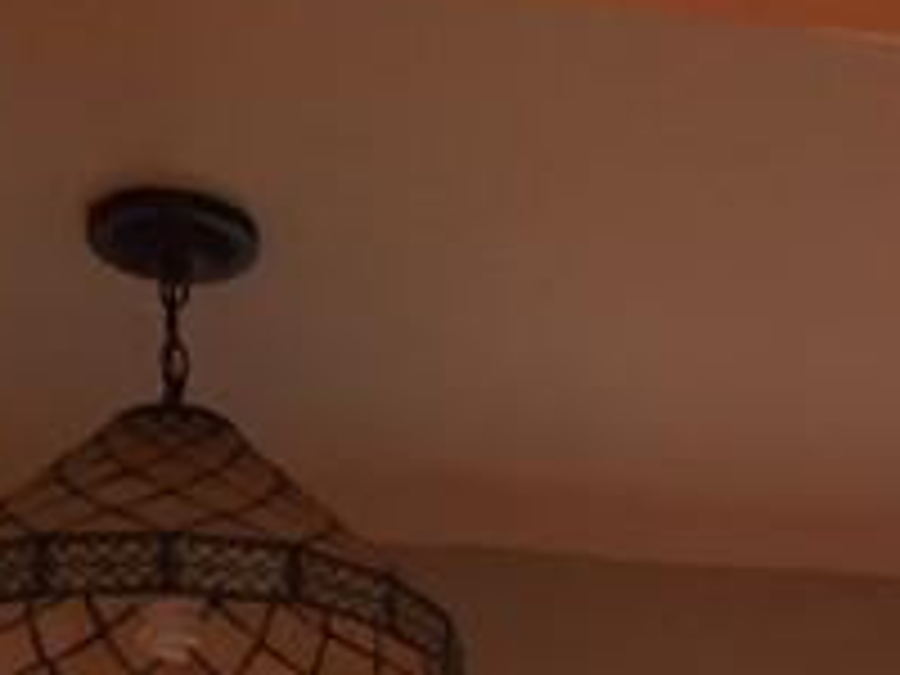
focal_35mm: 93
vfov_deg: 14.7
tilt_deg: +9.6
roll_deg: +2.7
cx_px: 950
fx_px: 2418
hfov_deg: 20.3
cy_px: 1035
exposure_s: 1/30
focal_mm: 4.15
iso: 200
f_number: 2.2
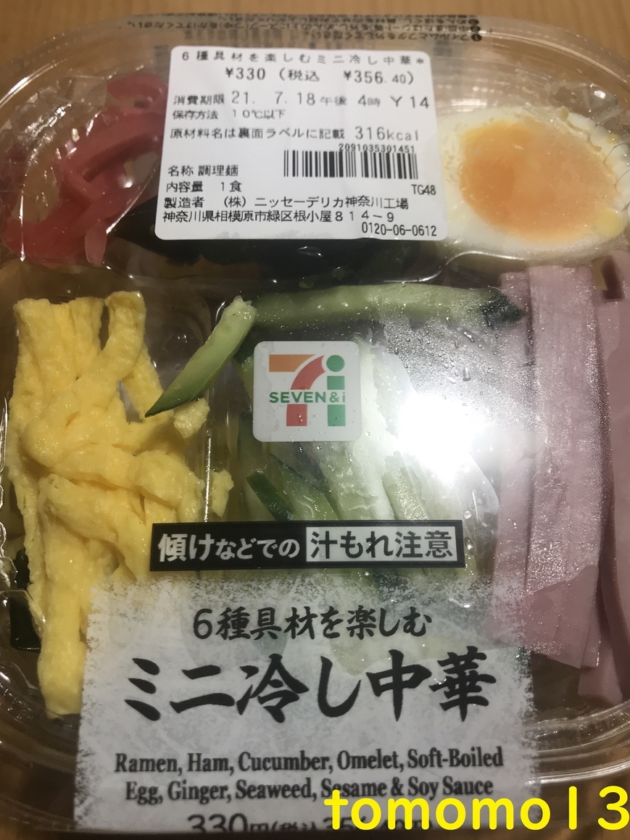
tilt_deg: -69.4
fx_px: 704
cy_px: 434
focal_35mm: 29
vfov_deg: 61.7
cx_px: 321
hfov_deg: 48.2
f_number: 1.8
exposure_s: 1/60
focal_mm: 3.99
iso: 32
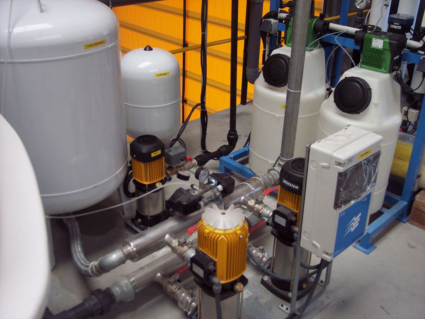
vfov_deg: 36.8
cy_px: 160
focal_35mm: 39
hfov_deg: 47.9
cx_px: 212
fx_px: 479
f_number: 2.8
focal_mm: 8
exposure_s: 1/90
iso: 100
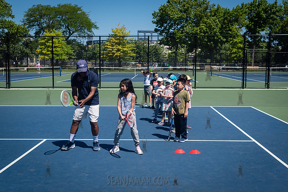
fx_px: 355
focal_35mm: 44
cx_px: 138
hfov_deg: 44.2
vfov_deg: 30.3
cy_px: 91
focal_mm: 35
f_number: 4
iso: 200
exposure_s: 1/2500
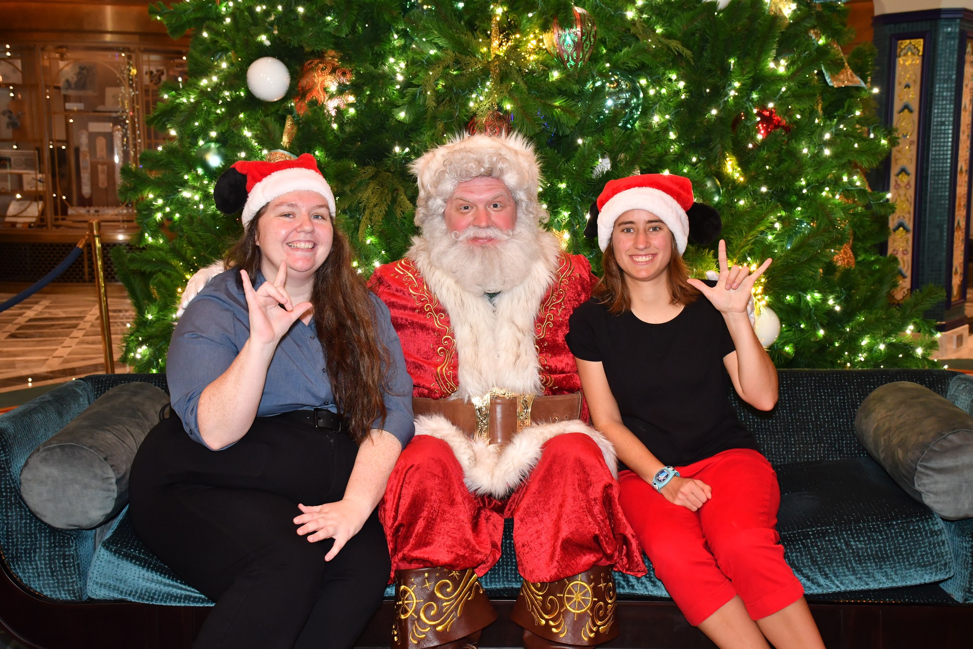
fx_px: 1297
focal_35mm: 48
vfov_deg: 28.1
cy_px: 324
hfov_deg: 41.1
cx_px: 486
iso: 1000
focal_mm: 32
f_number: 5.6
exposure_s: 1/80
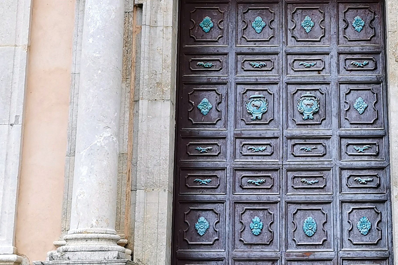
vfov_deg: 16.1
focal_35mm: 84
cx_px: 297
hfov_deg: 23.9
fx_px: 928
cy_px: 39
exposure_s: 1/526
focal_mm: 5.56
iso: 50
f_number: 1.6
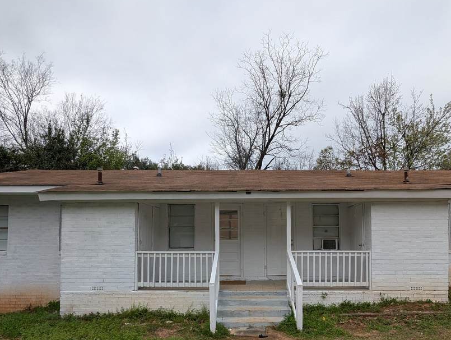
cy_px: 227
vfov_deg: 66.9
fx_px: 248
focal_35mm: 19
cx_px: 253
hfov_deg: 84.2
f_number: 1.7
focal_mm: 2.02
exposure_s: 1/3906
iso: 51
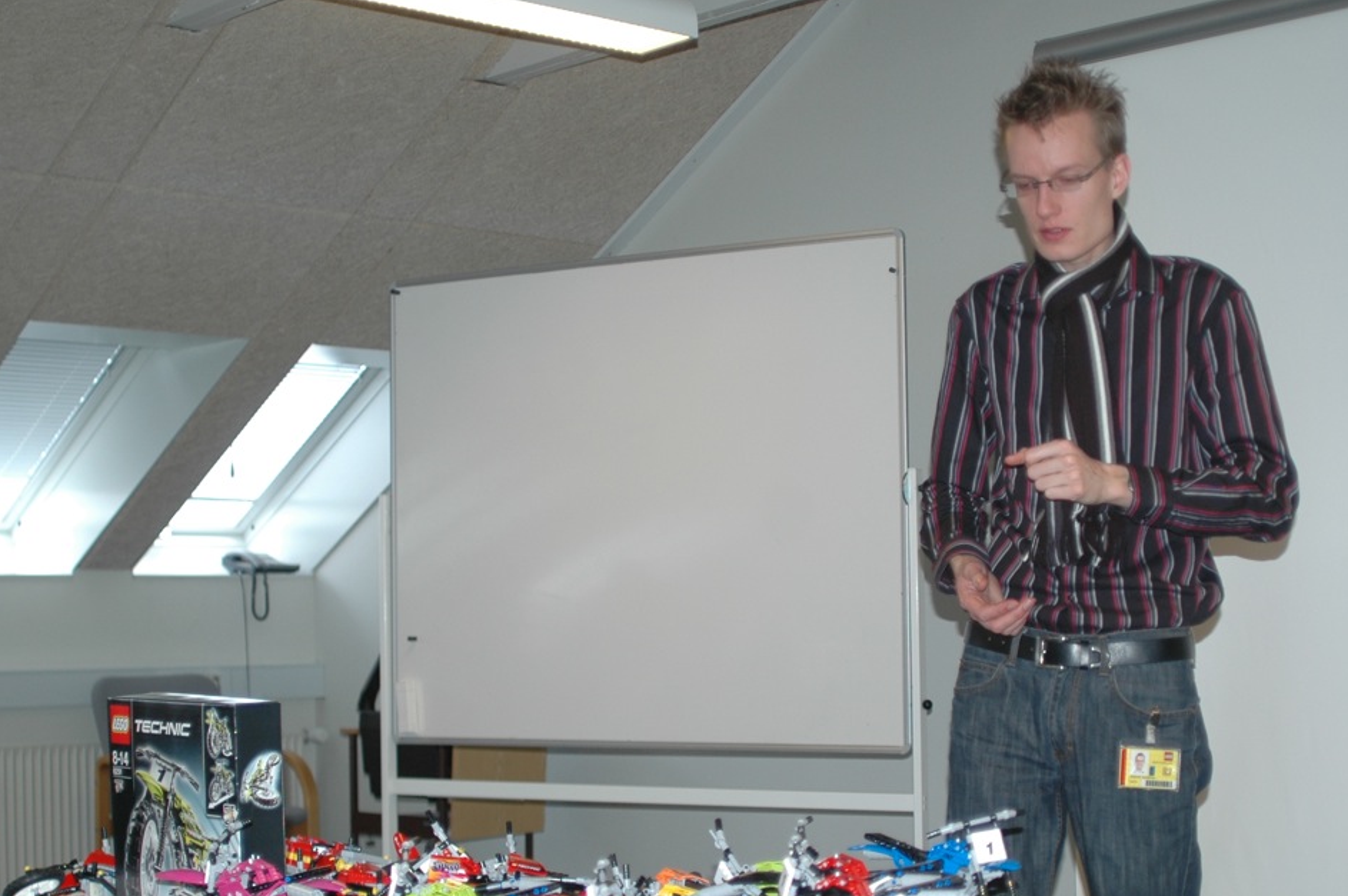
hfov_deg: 35.0
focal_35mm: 57
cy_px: 511
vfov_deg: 23.7
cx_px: 770
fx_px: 2132
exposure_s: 1/60
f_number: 2.8
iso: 200
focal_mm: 28
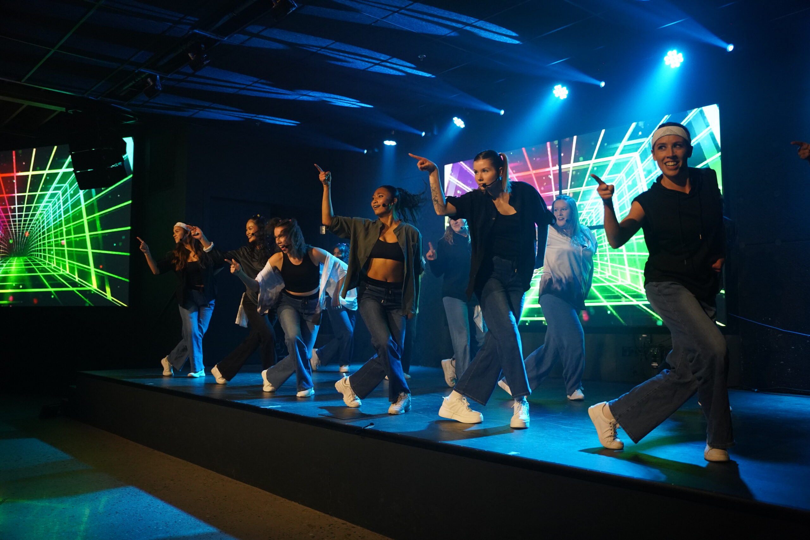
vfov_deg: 42.0
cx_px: 405
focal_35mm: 31
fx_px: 704
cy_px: 270
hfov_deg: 59.8
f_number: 2.8
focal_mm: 31.3
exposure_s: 1/160
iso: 5000
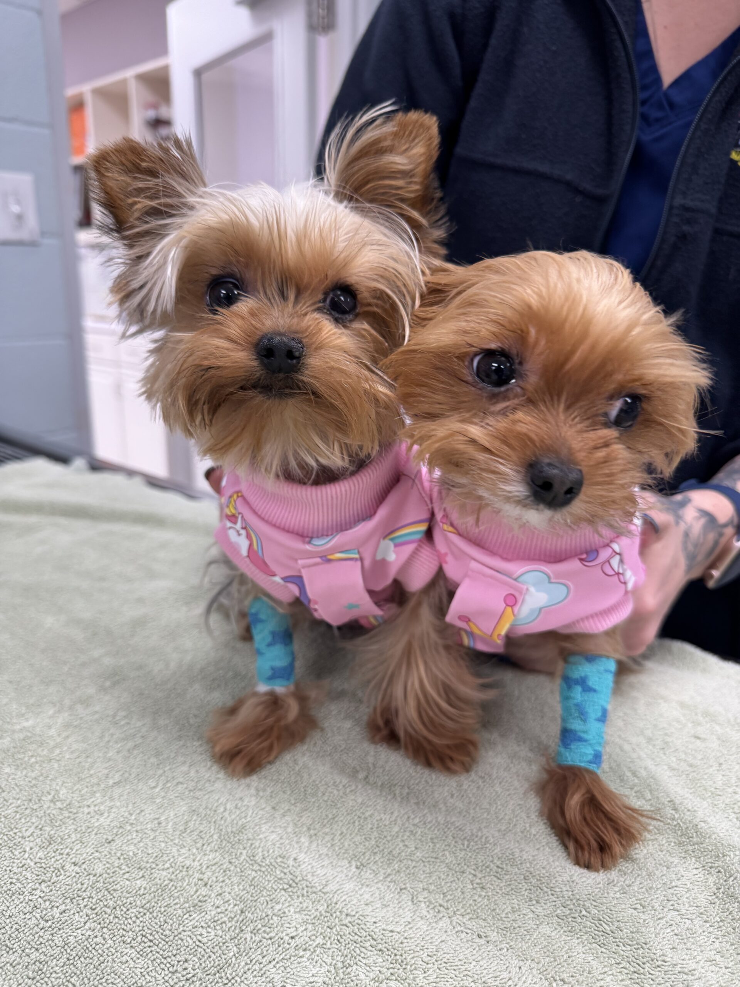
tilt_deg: -17.1
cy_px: 494
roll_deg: -2.1
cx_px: 370
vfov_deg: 71.6
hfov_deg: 56.8
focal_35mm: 24
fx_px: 684
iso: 160
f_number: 1.78
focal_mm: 6.76
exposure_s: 1/120
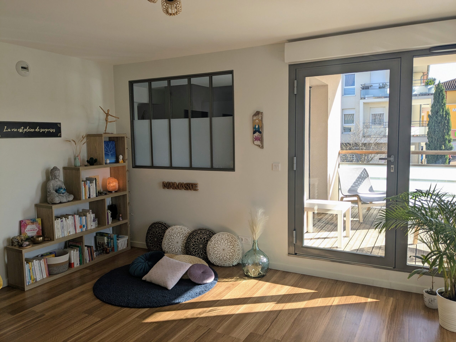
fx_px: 356
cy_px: 171
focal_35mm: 27
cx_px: 228
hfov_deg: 65.3
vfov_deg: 51.4
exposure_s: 1/377
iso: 41
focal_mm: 4.38
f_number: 1.73
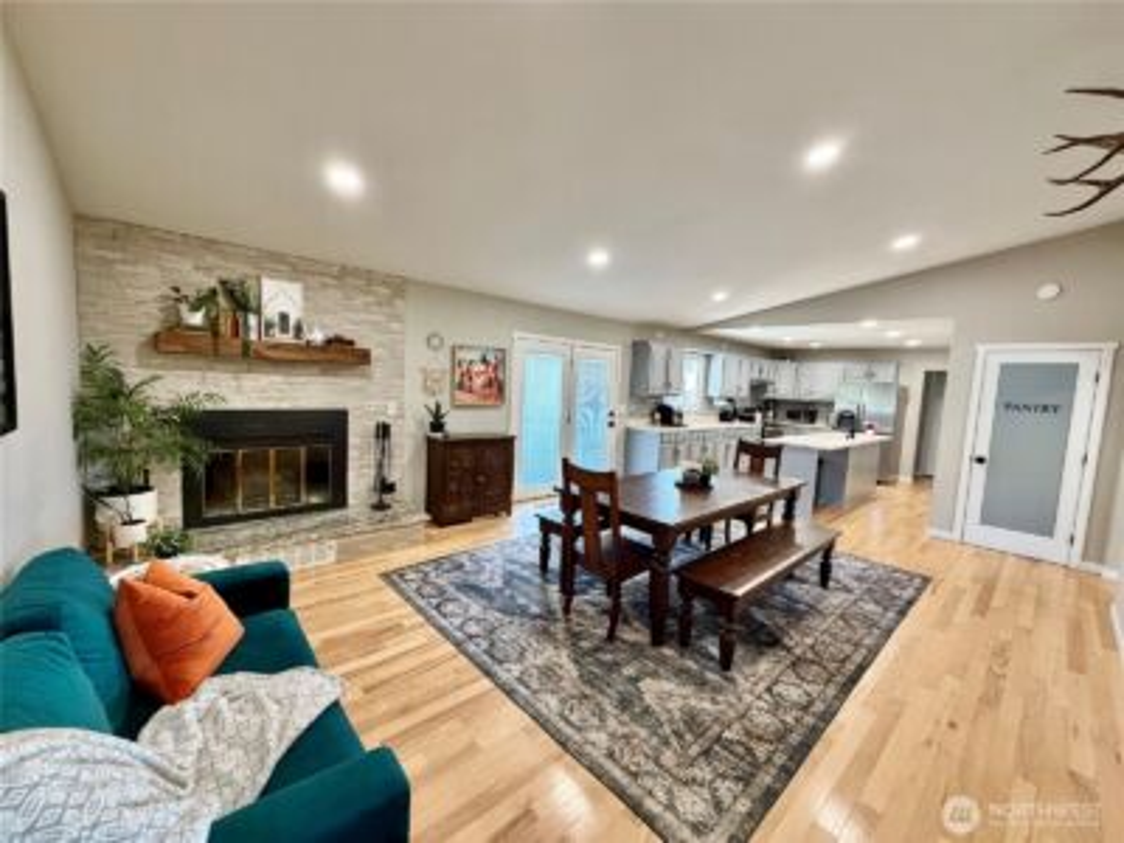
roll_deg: -2.4
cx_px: 562
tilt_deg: -5.7
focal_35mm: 14
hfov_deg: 102.1
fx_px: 455
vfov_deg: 85.7
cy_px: 422
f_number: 2.2
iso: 320
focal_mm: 2.22
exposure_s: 1/60
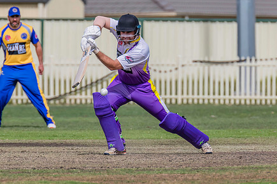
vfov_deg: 1.7
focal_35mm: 818
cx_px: 123
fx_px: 6294
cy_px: 74
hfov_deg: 2.5
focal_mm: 550
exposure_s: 1/2500
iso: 800
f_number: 8
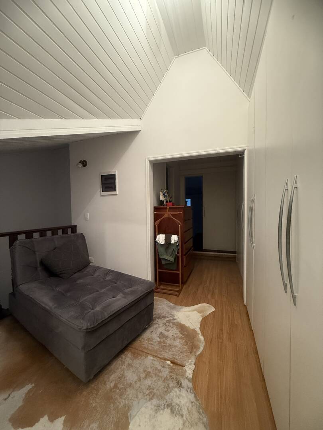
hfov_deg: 85.7
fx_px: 174
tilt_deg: -1.8
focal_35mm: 14
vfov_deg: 102.1
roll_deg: -0.5
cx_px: 162
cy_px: 215
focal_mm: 2.22
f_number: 2.2
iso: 320
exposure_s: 1/60
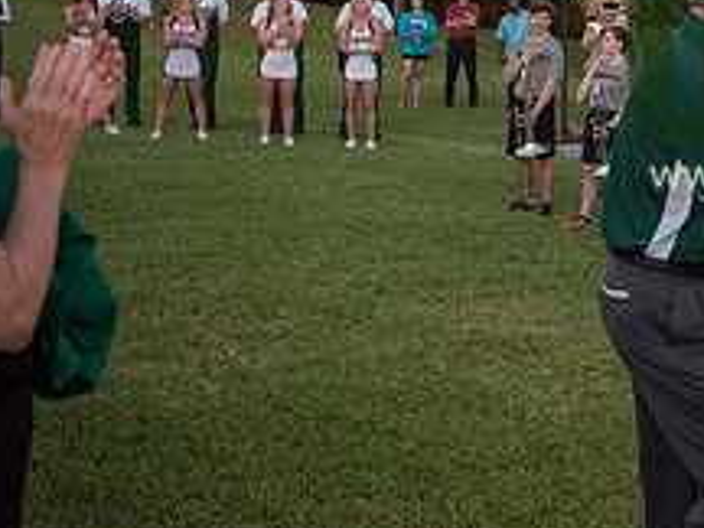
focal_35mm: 67
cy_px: 60
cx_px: 873
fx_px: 1363
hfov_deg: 25.6
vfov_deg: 21.5
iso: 2000
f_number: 3.2
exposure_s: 1/400
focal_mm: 26
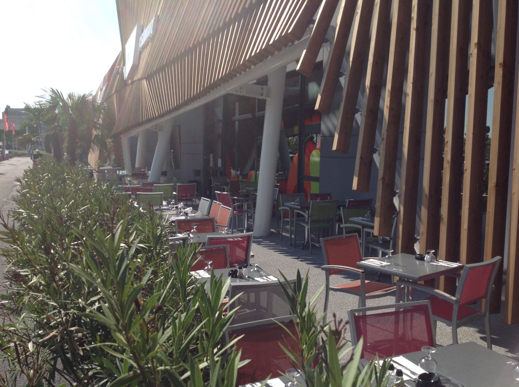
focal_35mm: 35
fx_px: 524
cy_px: 194
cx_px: 260
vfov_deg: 40.6
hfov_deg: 52.7
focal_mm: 4.28
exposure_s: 1/2160
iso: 50
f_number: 2.4
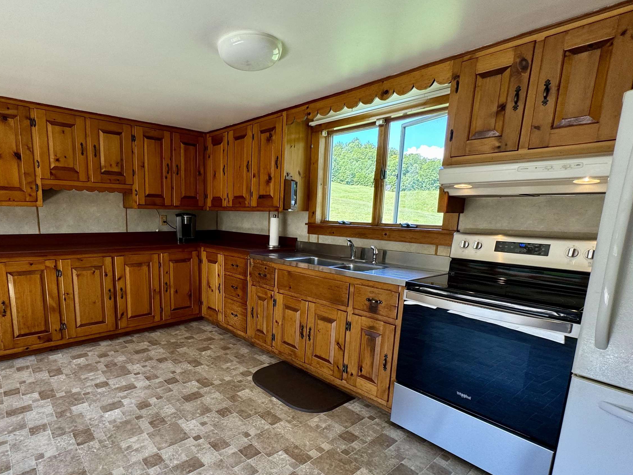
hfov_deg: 83.6
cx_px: 252
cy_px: 276
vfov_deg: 68.2
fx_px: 347
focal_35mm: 19
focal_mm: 2.22
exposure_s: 1/120
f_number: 2.2
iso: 64
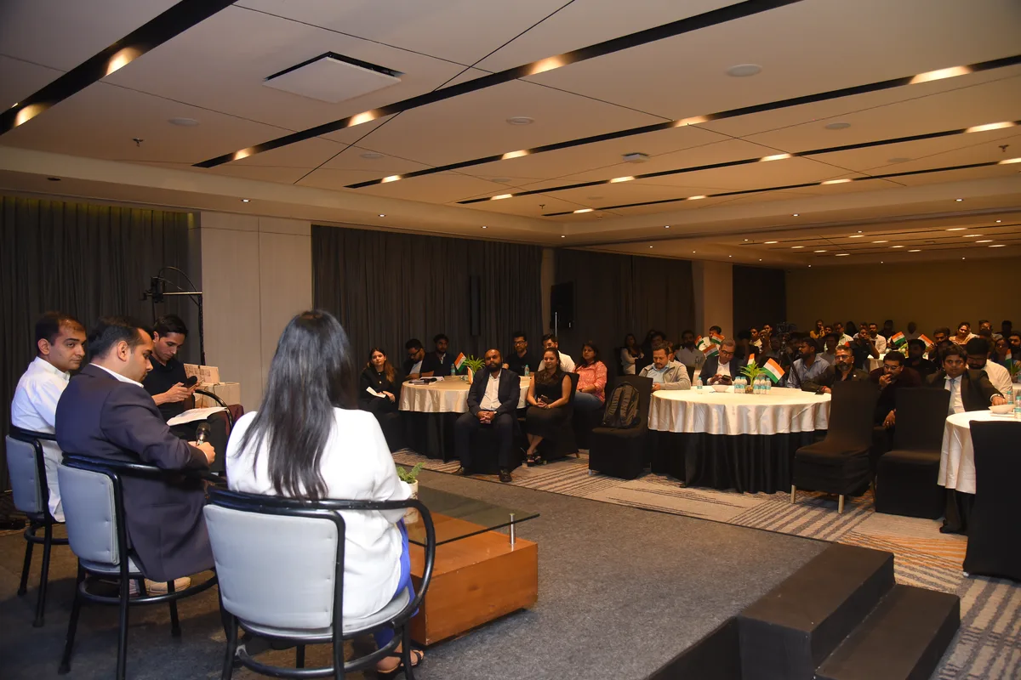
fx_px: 766
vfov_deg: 47.9
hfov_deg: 67.4
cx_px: 510
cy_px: 340
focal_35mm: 27
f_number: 4
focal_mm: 27
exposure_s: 1/100
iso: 1250
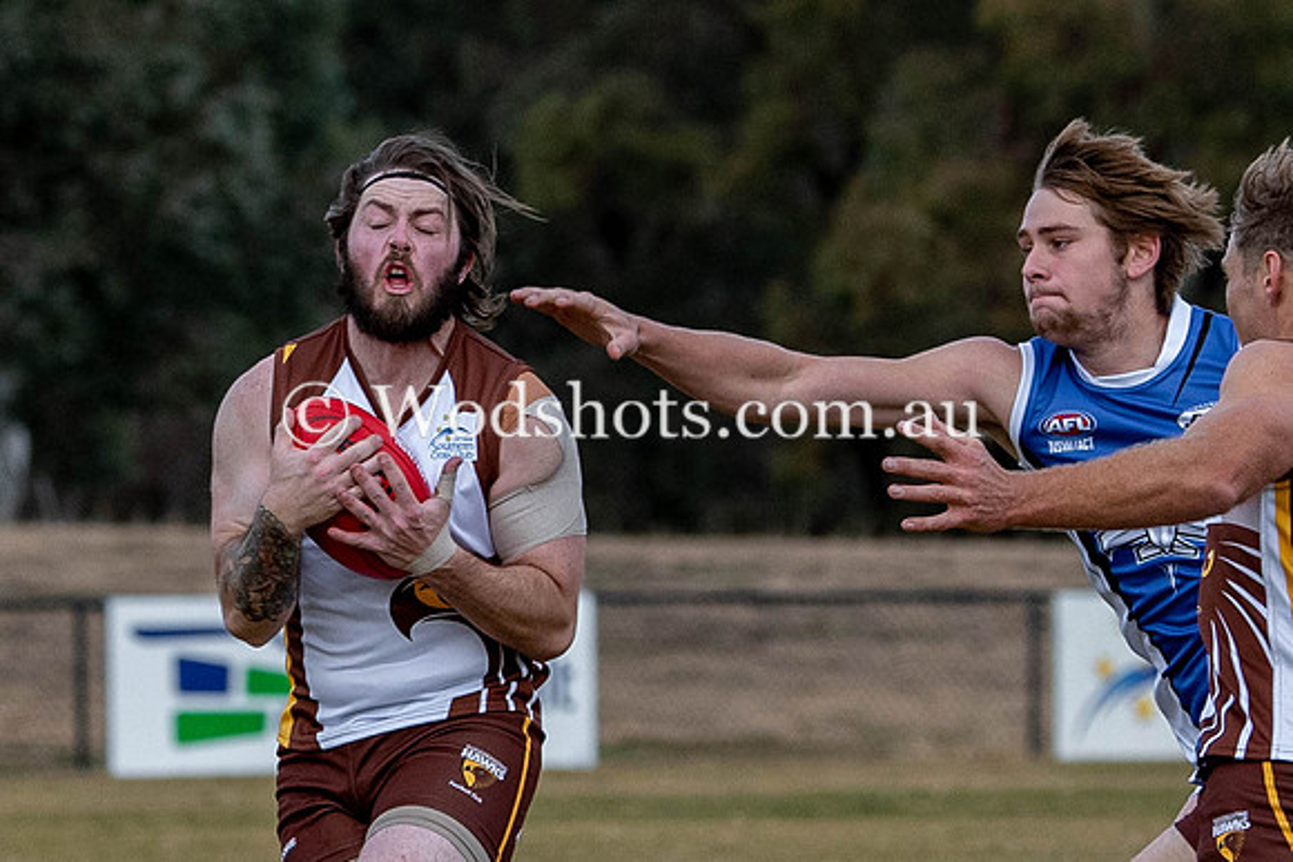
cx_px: 202
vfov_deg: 1.9
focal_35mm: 727
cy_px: 582
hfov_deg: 2.8
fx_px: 26134
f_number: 3.5
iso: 400
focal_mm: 125
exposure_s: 1/1600
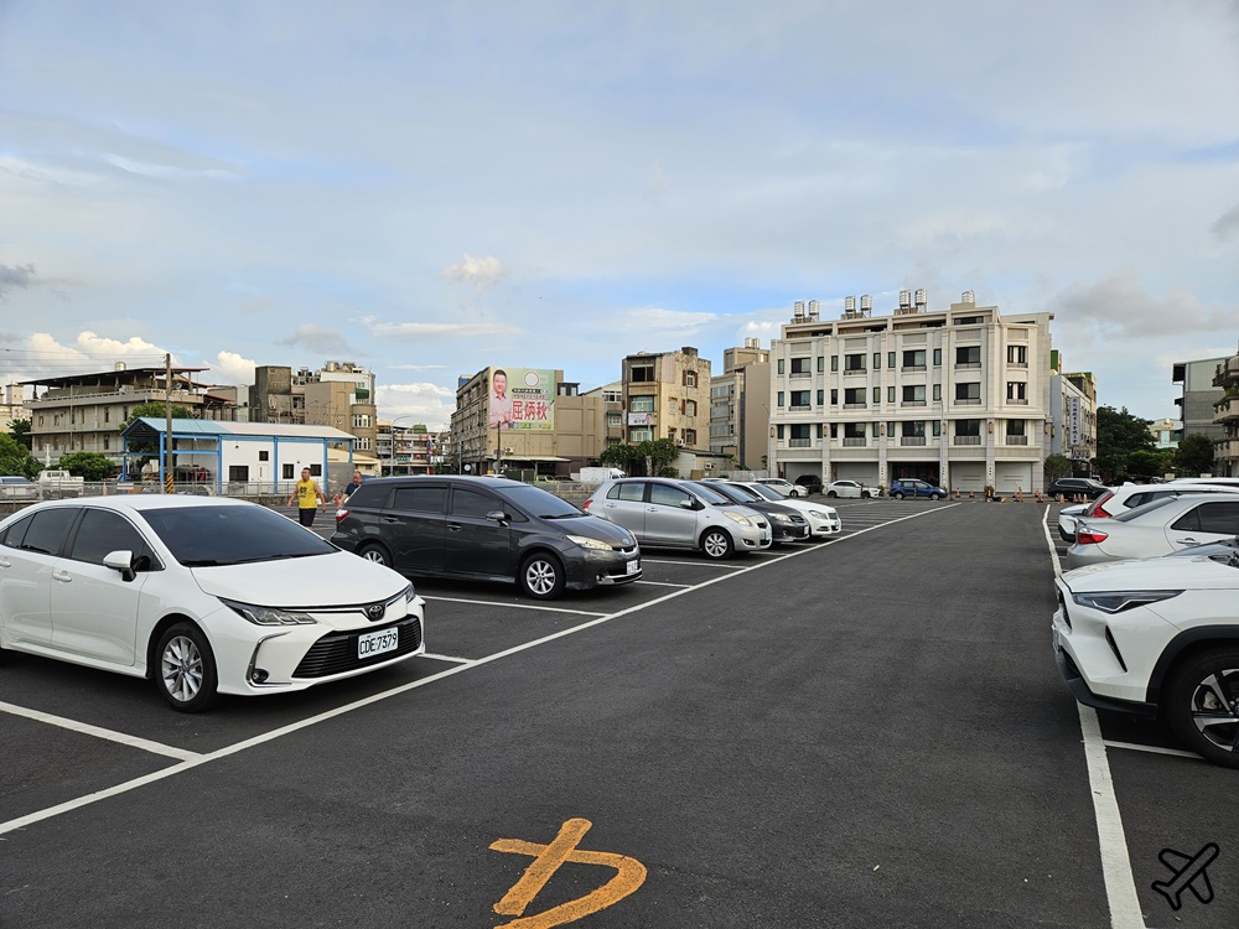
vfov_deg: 58.9
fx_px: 823
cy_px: 464
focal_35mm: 23
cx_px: 620
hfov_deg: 73.9
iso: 25
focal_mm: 5.4
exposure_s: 1/391
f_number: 1.8
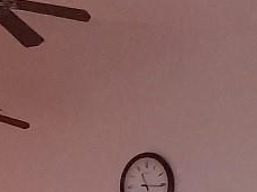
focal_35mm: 175
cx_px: 182
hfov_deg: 11.3
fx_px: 1297
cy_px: 511
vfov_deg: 7.7
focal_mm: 4.6
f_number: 2
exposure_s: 1/20
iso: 800
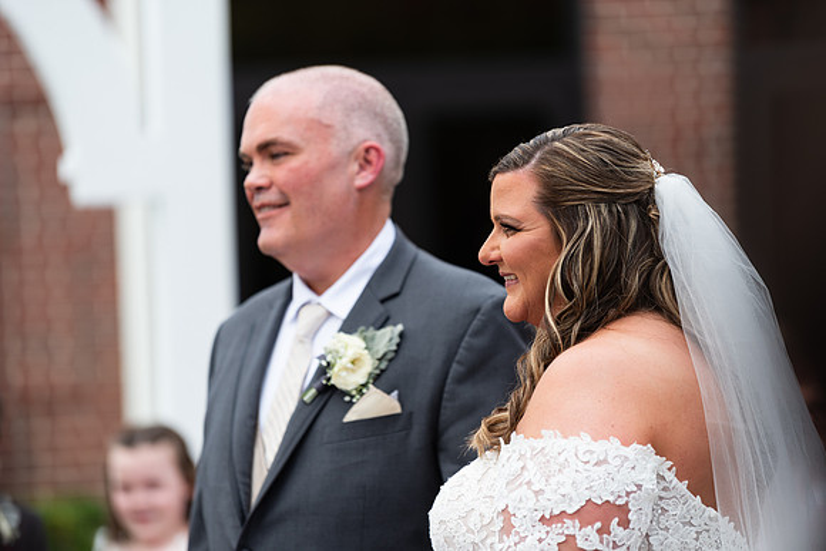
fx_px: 4590
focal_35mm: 200
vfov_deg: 6.9
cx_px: 413
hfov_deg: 10.3
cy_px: 276
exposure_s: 1/640
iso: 64
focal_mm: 200
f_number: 2.8
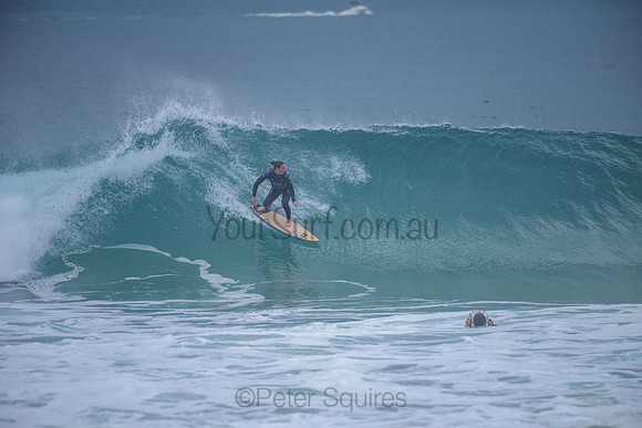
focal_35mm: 500
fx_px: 8918
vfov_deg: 2.8
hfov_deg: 4.1
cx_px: 321
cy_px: 214
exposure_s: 1/2000
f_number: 5.6
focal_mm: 500
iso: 280
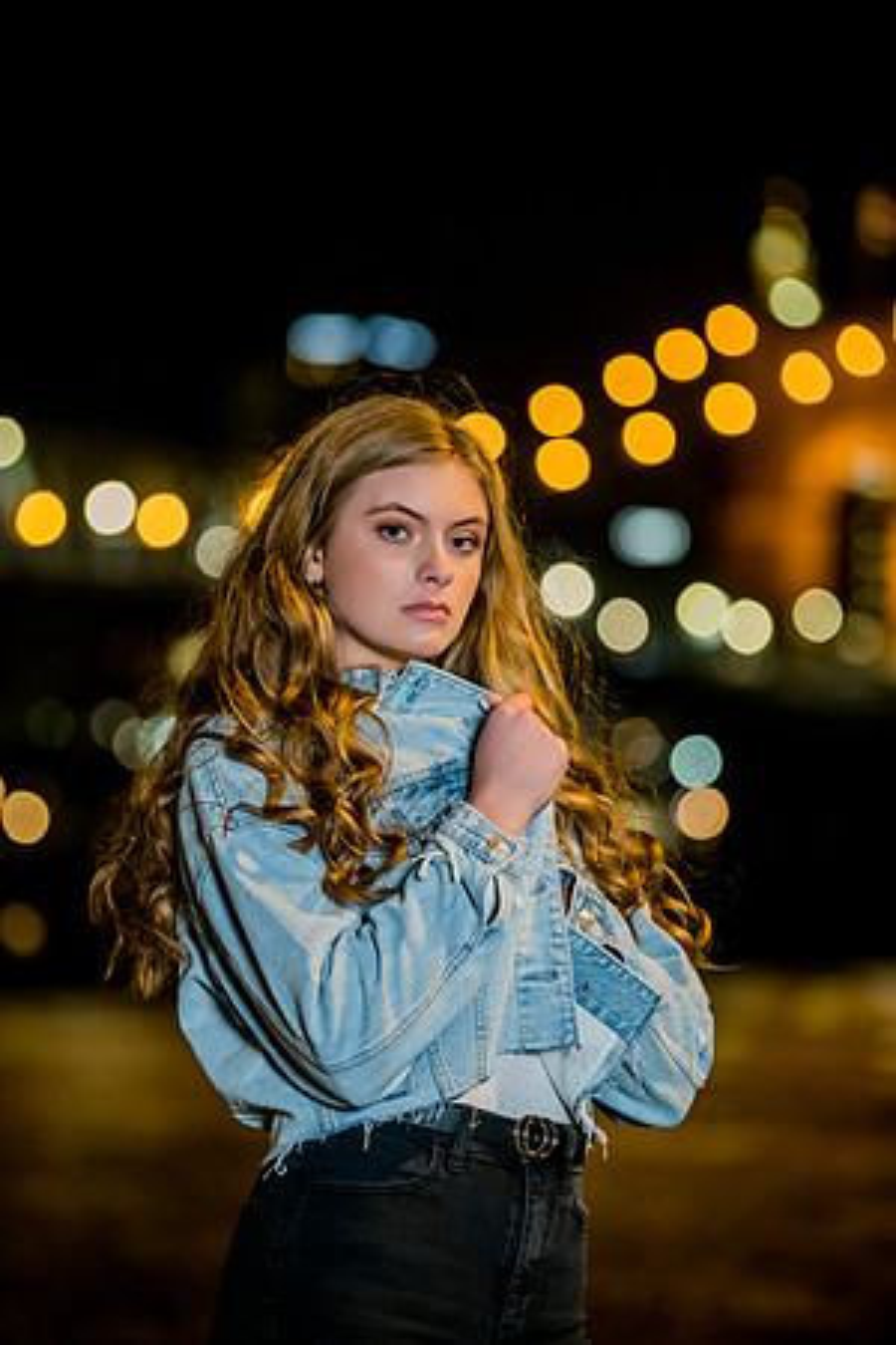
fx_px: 5040
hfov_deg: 10.2
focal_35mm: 135
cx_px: 448
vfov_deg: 15.2
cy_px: 672
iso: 2000
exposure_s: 1/80
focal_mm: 135
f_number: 2.8
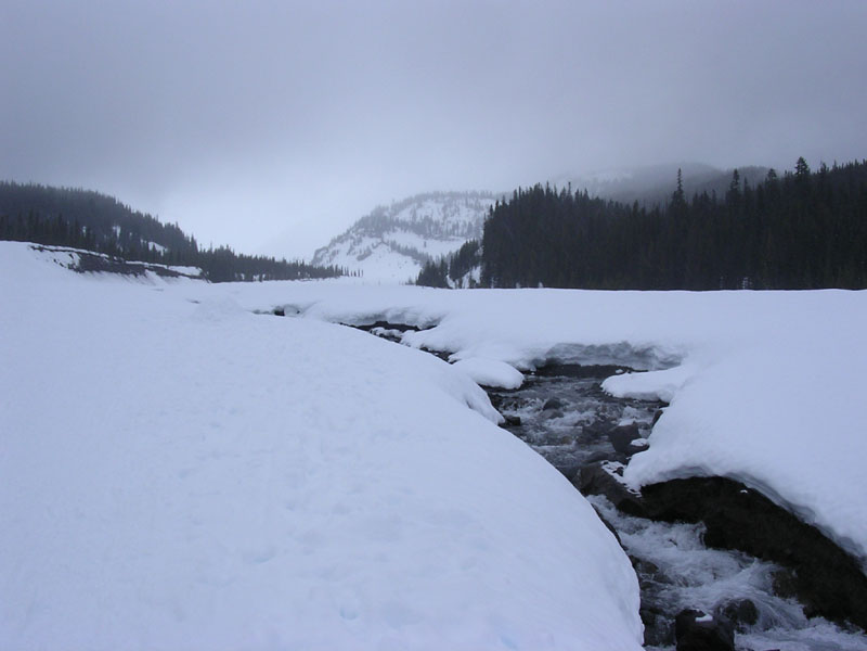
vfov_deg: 37.7
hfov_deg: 49.0
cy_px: 326
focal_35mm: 38
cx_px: 434
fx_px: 952
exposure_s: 1/275
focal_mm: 5.8
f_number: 5.6
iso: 100
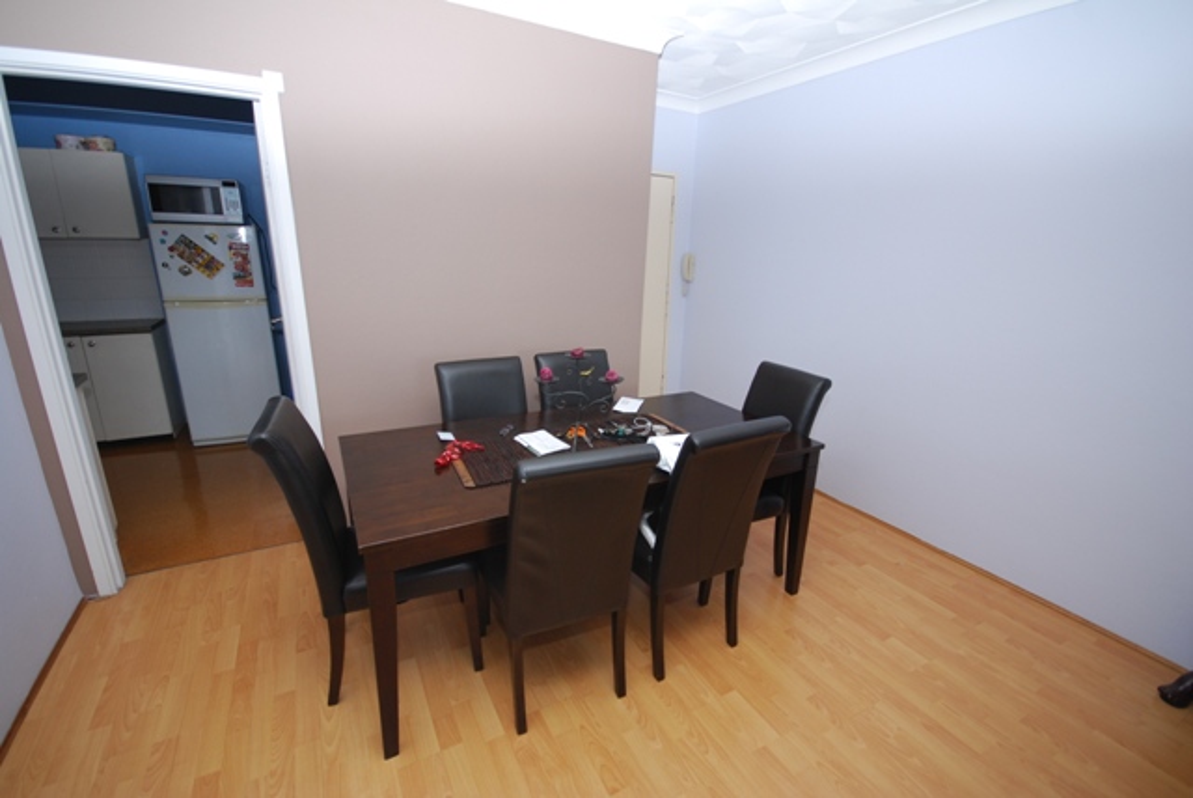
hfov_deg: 100.3
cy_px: 399
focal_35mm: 15
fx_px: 498
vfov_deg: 77.4
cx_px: 596
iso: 250
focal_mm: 10
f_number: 4
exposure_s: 1/60
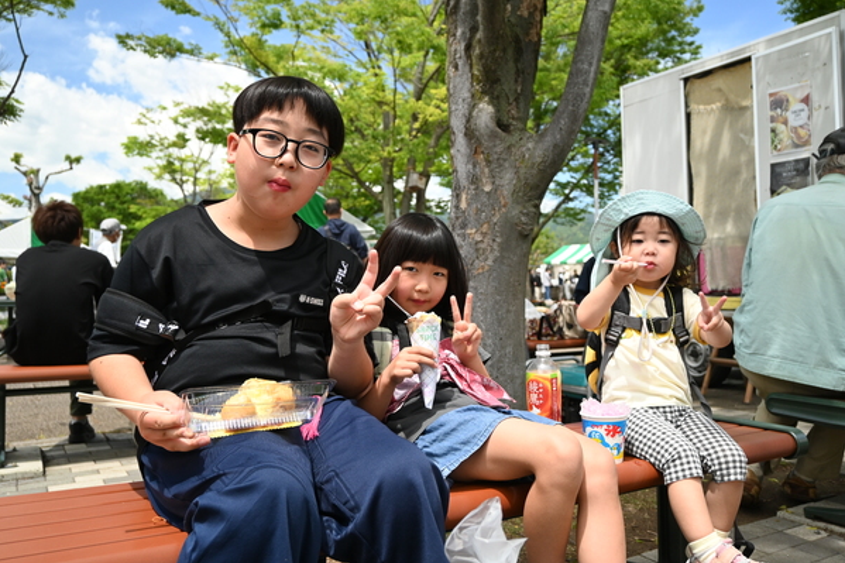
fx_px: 734
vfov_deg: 42.0
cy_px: 267
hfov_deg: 59.8
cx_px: 450
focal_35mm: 31
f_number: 3.8
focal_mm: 19.5
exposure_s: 1/800
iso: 320
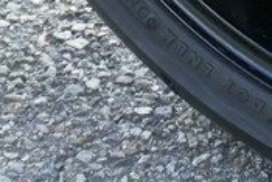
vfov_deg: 9.2
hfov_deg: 14.3
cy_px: -140
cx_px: 216
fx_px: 1081
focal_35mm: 143
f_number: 3.5
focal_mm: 7.7
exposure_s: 1/80
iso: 50
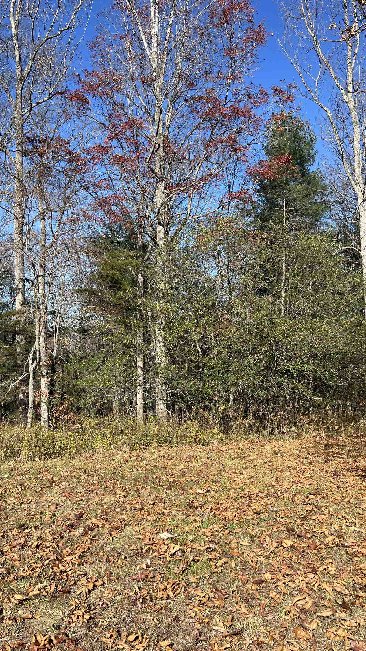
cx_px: 157
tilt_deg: +1.1
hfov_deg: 40.1
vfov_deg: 66.1
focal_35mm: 29
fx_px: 500
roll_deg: +0.7
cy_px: 329
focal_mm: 5.7
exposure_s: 1/2571
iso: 50
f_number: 1.5
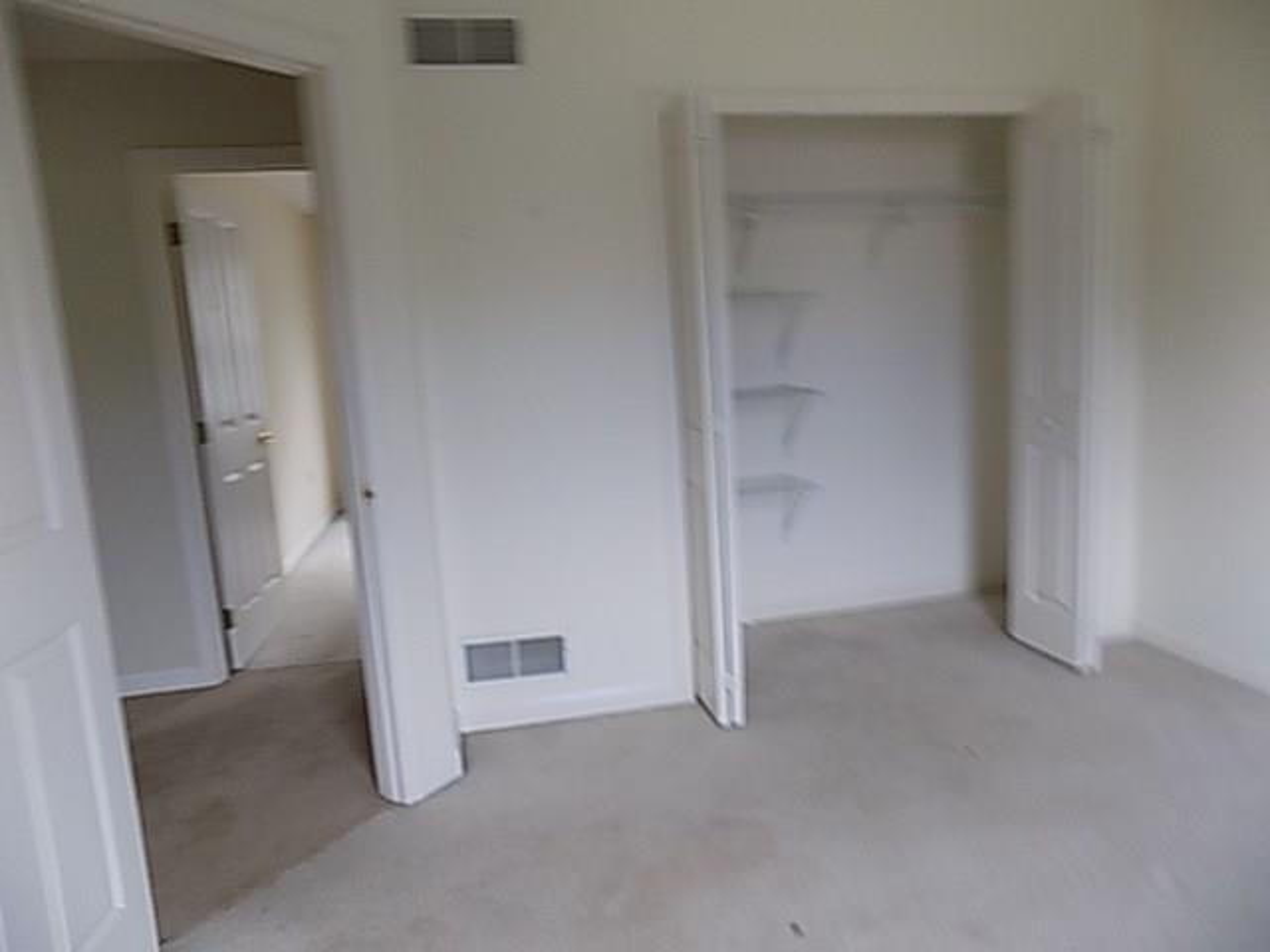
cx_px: 635
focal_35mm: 23
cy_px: 476
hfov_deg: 73.9
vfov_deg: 58.9
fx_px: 844
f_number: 3.1
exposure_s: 1/30
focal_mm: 4
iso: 140
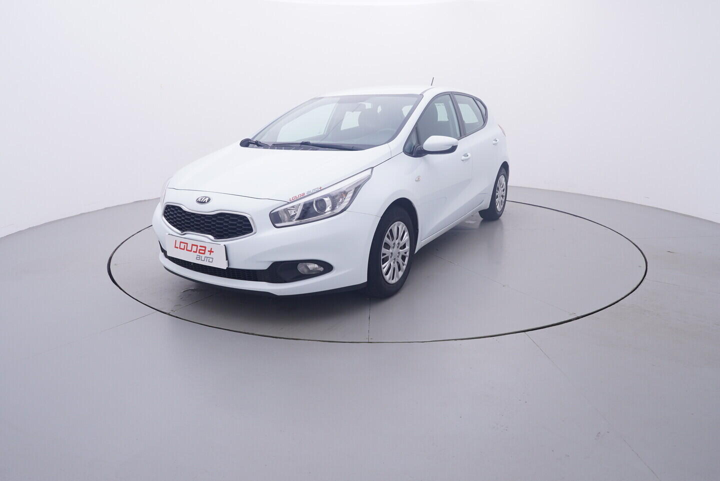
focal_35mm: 22
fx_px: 450
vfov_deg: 56.2
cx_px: 360
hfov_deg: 77.3
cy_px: 240
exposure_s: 1/80
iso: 200
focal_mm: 15
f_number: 5
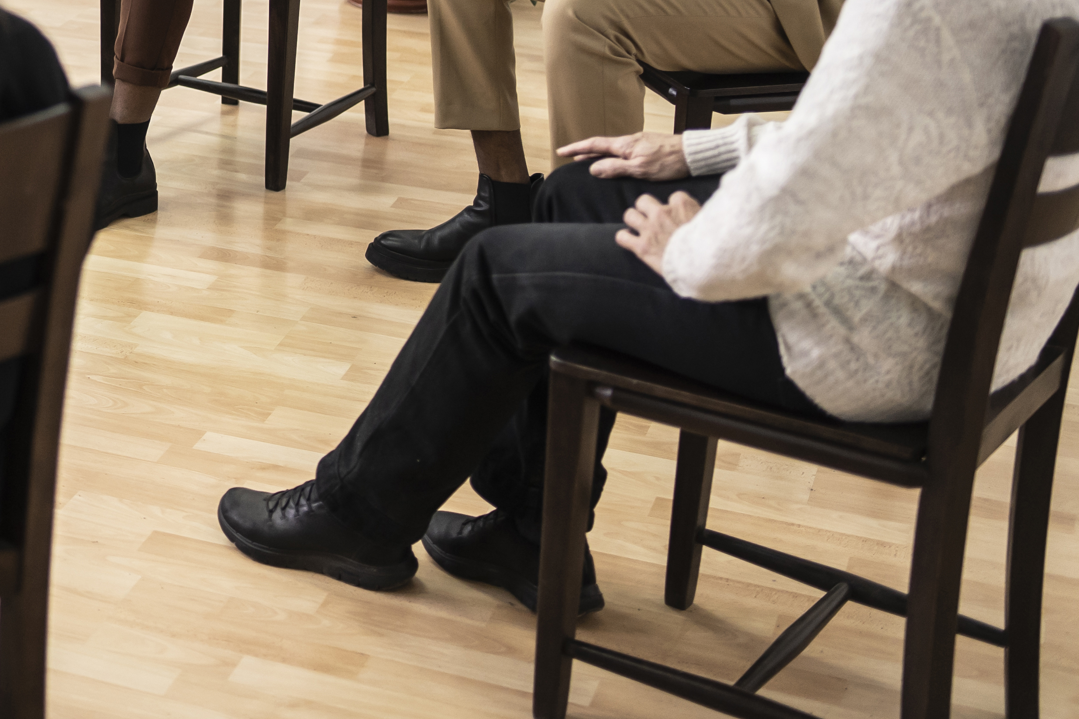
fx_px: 2547
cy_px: -100
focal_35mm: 85
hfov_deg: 22.2
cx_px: -202
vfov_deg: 15.6
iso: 640
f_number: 2
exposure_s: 1/250
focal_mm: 35
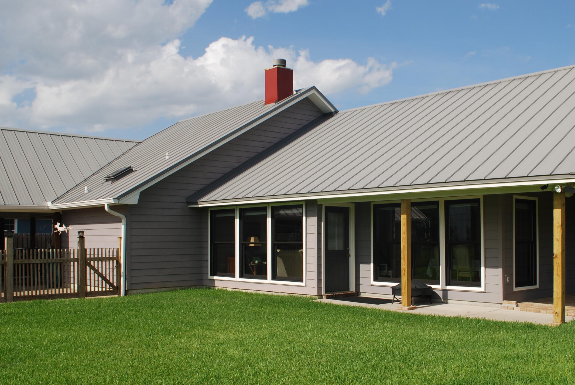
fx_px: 608
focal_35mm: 38
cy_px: 222
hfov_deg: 50.3
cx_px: 346
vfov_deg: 35.1
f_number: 7.1
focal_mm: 18
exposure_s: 1/200
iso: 100
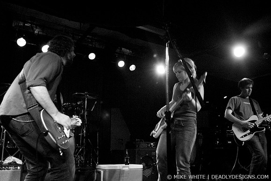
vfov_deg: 43.6
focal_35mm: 30
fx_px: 226
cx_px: 136
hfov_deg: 62.0
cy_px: 90
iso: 800
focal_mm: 20
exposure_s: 1/40
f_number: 2.8
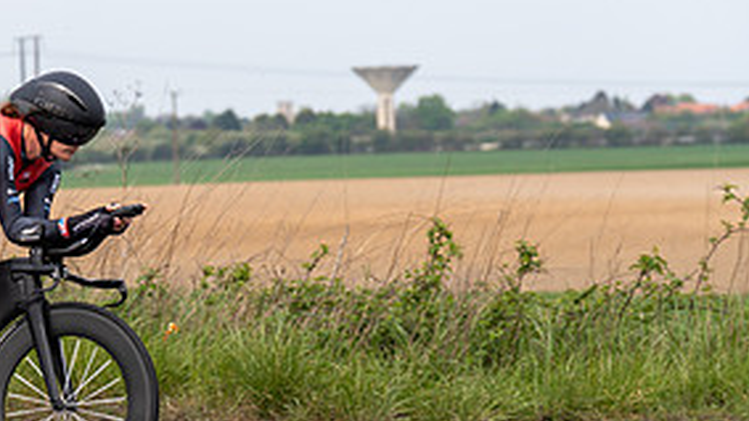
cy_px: 218
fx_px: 3753
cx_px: 37
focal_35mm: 189
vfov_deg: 6.4
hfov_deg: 11.3
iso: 125
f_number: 4
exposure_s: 1/1000
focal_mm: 88
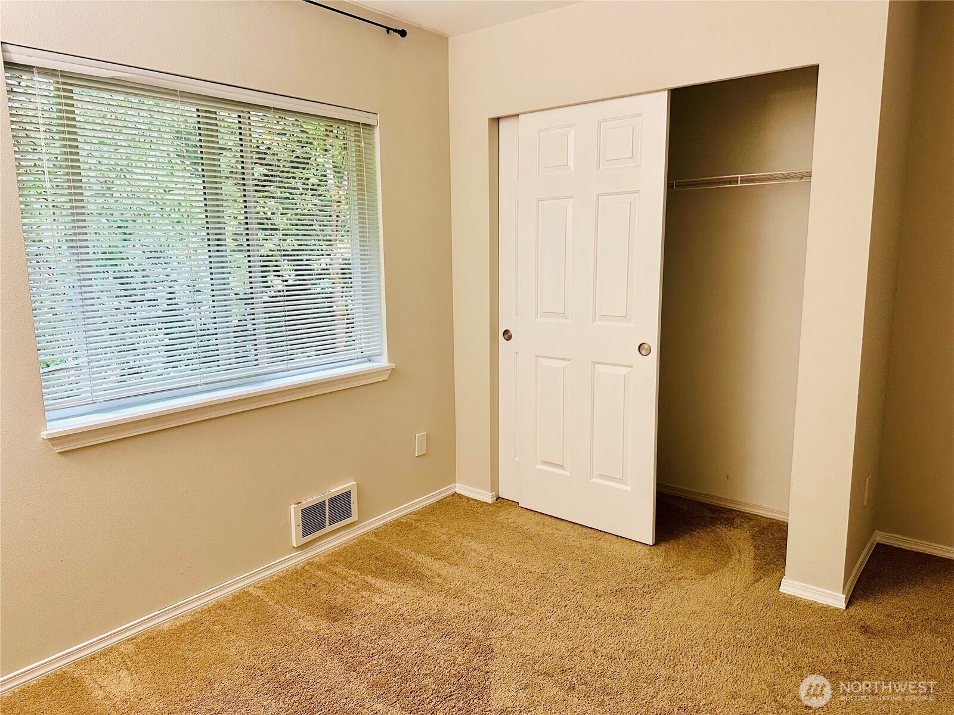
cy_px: 358
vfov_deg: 56.8
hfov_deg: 71.6
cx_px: 477
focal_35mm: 24
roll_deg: +1.5
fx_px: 661
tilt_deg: -9.8
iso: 250
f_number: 1.78
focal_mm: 6.86
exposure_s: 1/60
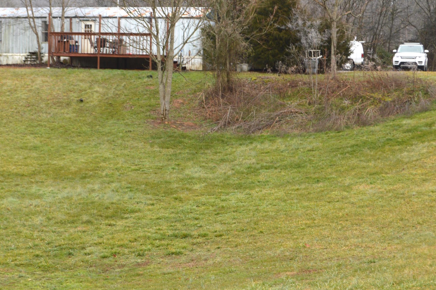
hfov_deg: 25.7
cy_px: 182
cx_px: 189
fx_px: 956
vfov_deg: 17.2
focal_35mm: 79
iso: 110
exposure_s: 1/125
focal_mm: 26
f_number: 5.6
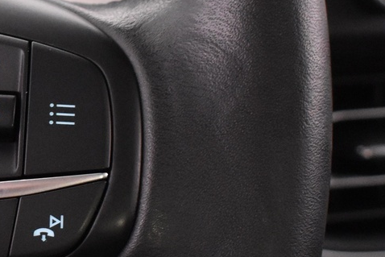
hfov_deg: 18.5
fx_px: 1141
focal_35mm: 107
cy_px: 134
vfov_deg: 12.8
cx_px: -21
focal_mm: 21
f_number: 3.8
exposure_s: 1/30
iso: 3200
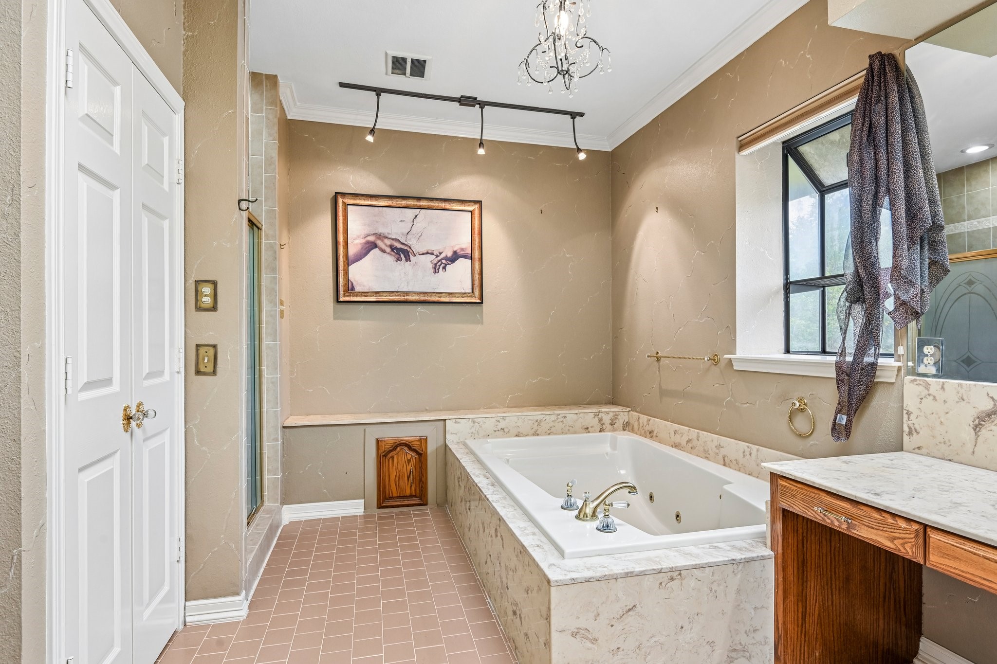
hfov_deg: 86.9
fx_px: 526
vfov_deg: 64.5
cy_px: 332
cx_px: 498
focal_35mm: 19
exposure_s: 1/50
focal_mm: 19
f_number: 8
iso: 400
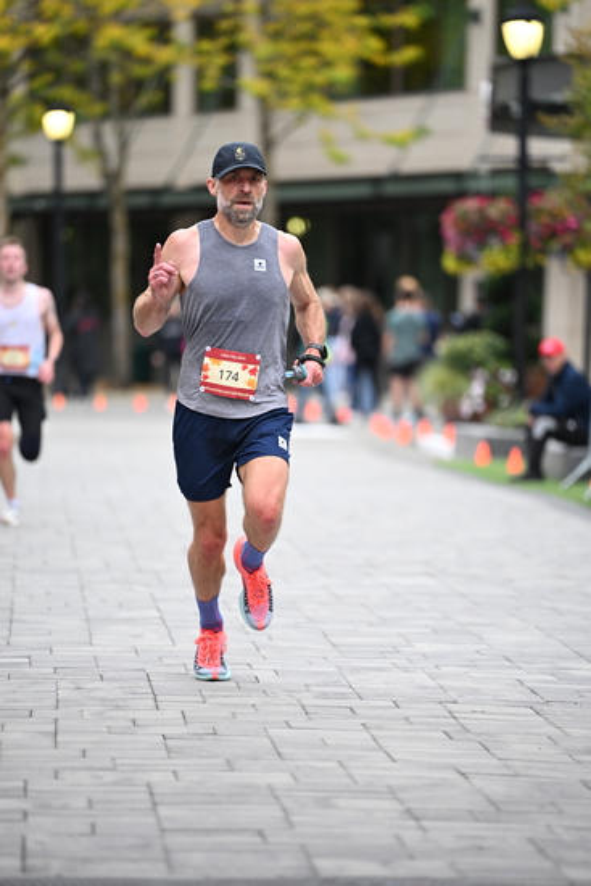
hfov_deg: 6.9
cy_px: 443
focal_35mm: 200
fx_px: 4922
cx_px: 296
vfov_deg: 10.3
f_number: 2.8
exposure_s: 1/1250
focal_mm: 200
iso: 1600
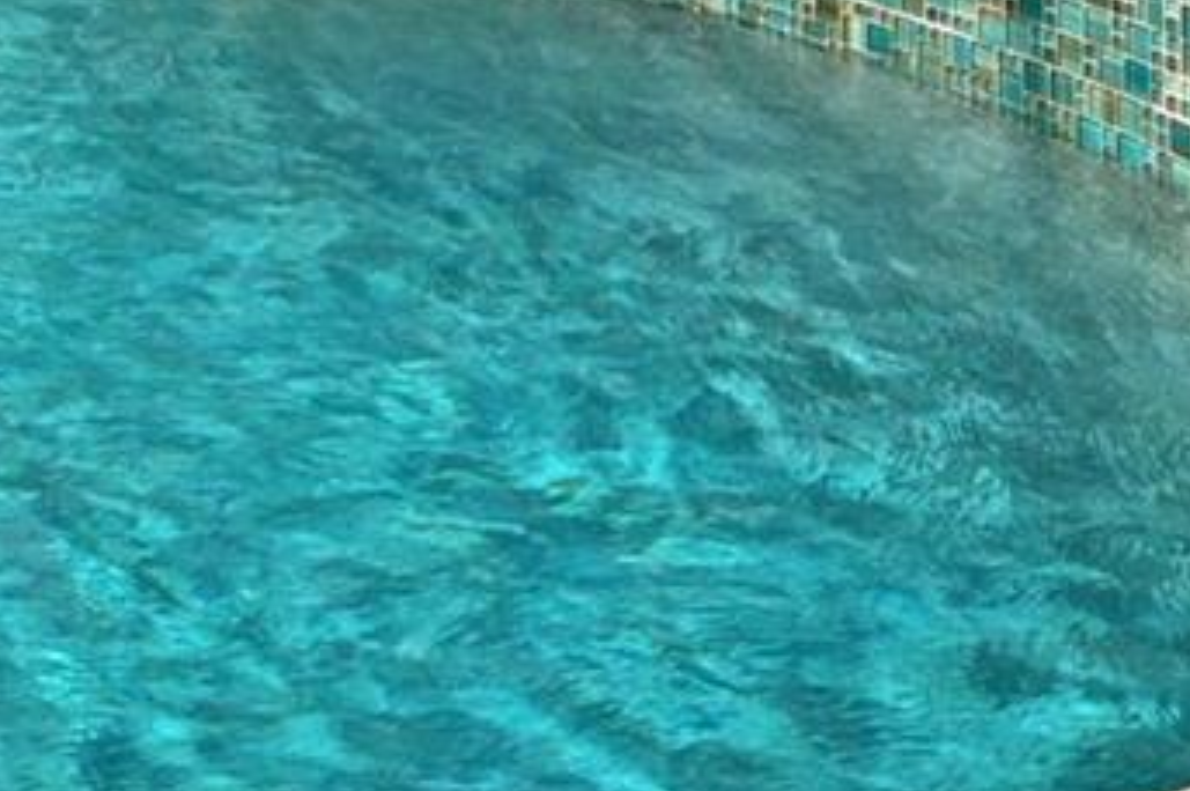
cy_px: -614
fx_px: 2312
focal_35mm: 70
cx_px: -347
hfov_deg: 25.1
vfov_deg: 16.4
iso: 1000
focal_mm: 10
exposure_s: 1/400
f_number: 10
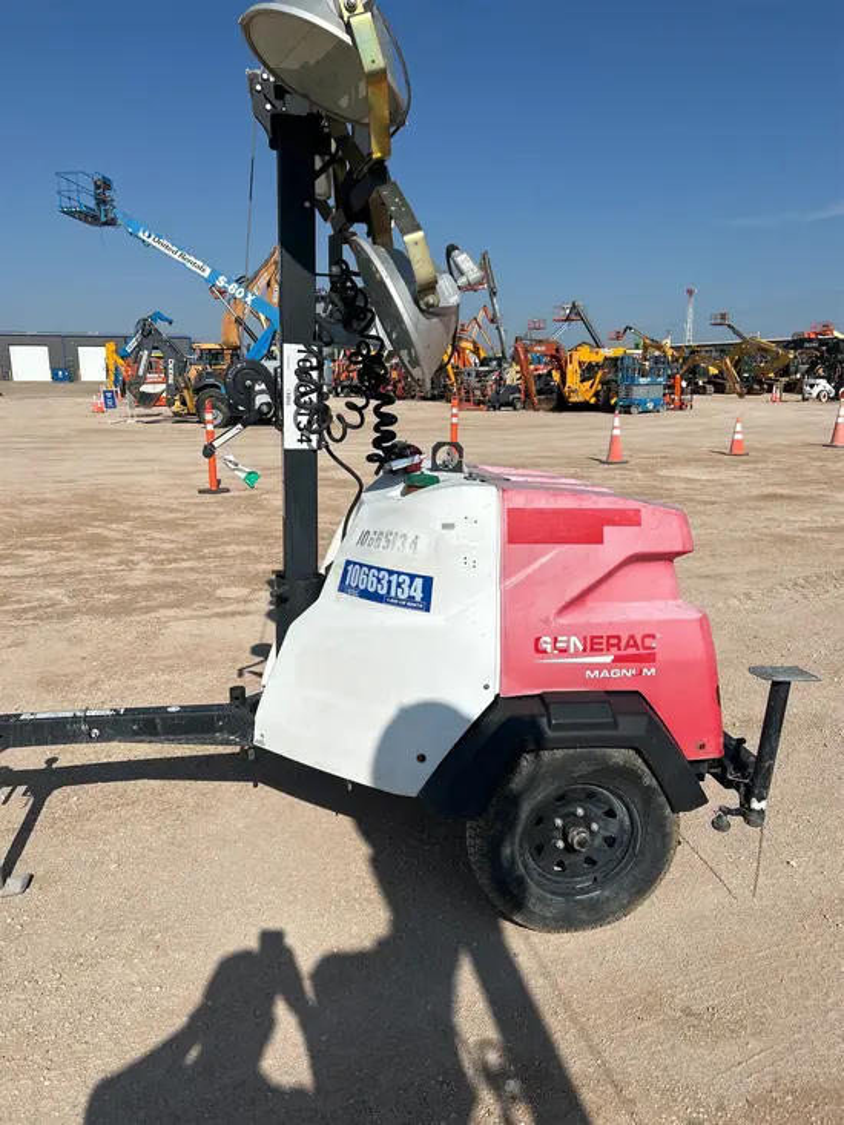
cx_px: 422
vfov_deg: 67.3
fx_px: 845
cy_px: 562
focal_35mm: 26
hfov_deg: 53.1
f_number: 1.5
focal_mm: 5.7
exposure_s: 1/10309
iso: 50
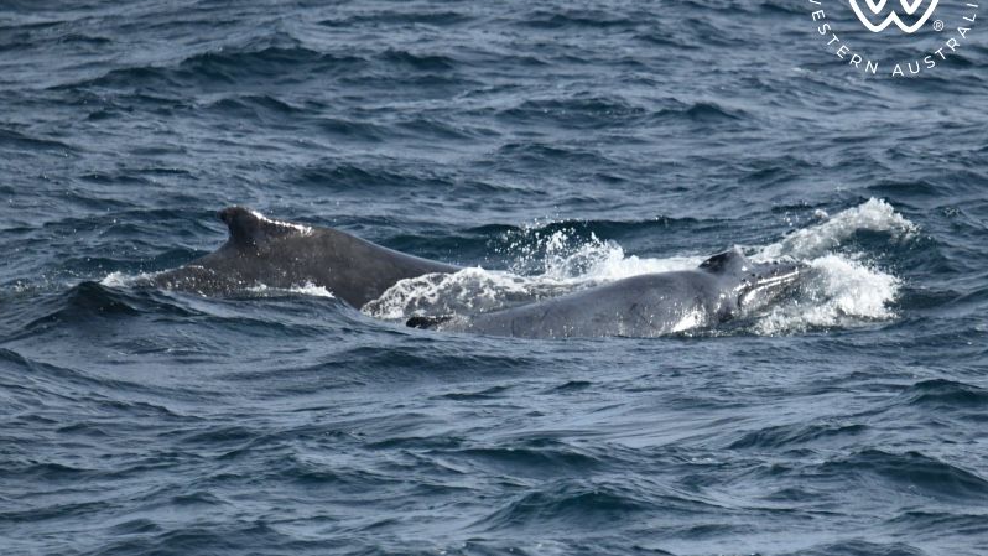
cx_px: 494
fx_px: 16506
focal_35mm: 630
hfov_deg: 3.4
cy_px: 231
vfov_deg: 1.9
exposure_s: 1/8000
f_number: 6.3
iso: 1400
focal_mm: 600
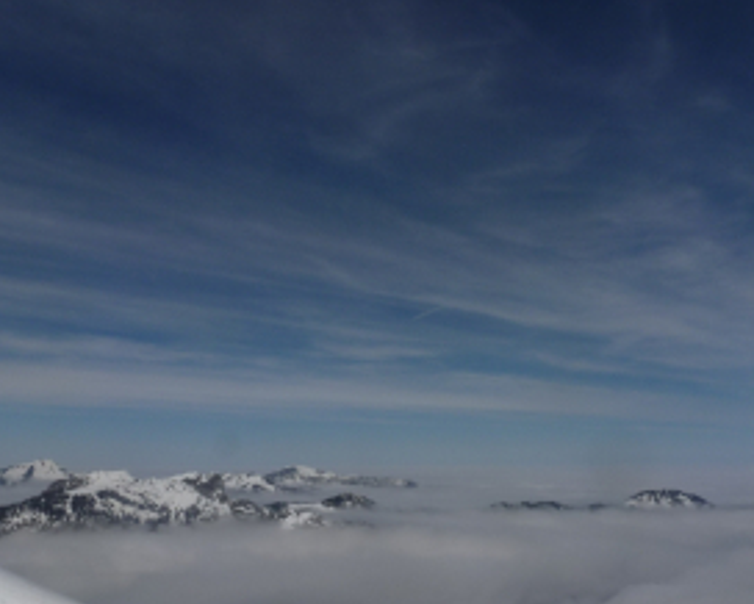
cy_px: 344
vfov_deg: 47.0
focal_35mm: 31
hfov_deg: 57.0
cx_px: 424
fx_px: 692
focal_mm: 4.3
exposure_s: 1/2000
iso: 100
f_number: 6.3
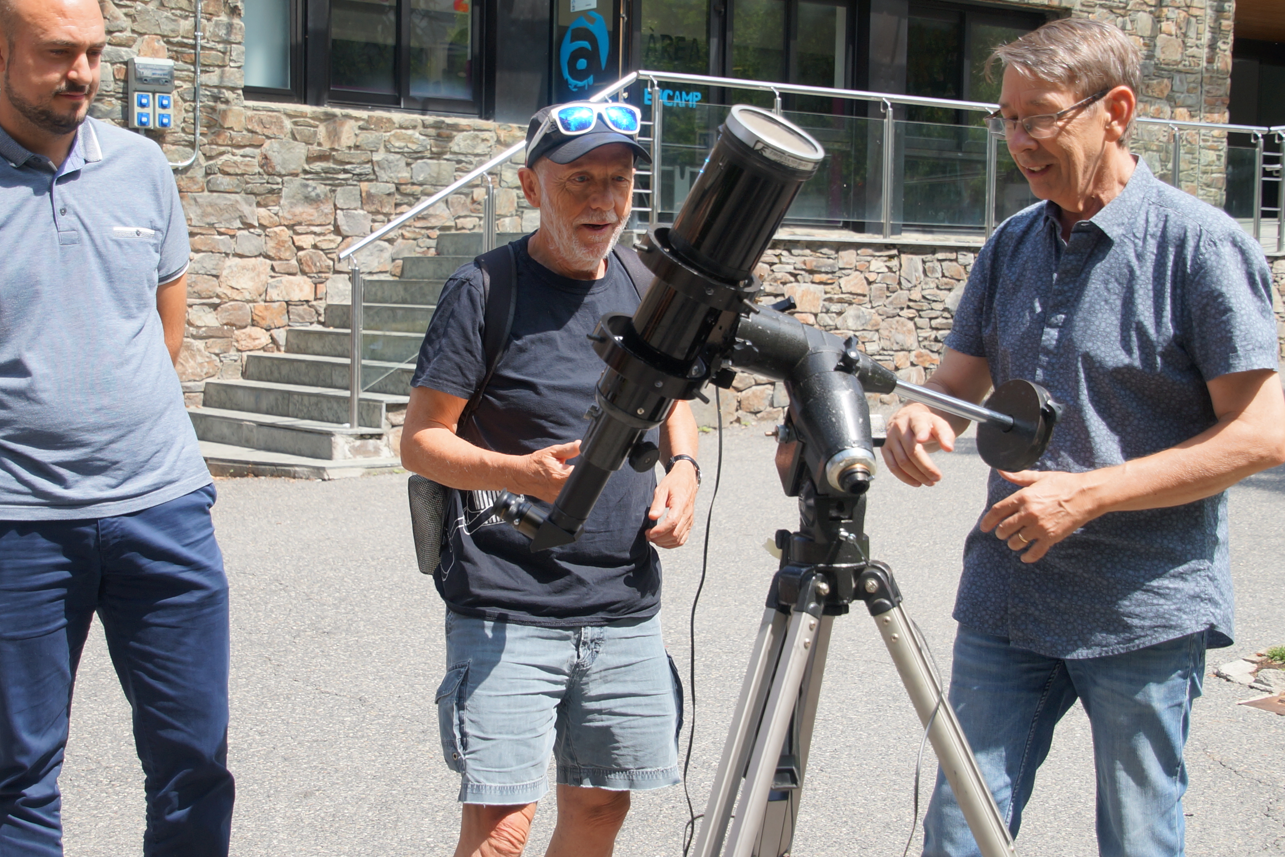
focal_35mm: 53
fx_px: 1892
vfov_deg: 25.4
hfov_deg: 37.5
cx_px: 571
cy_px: 322
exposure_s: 1/400
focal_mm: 28
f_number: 4.5
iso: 100
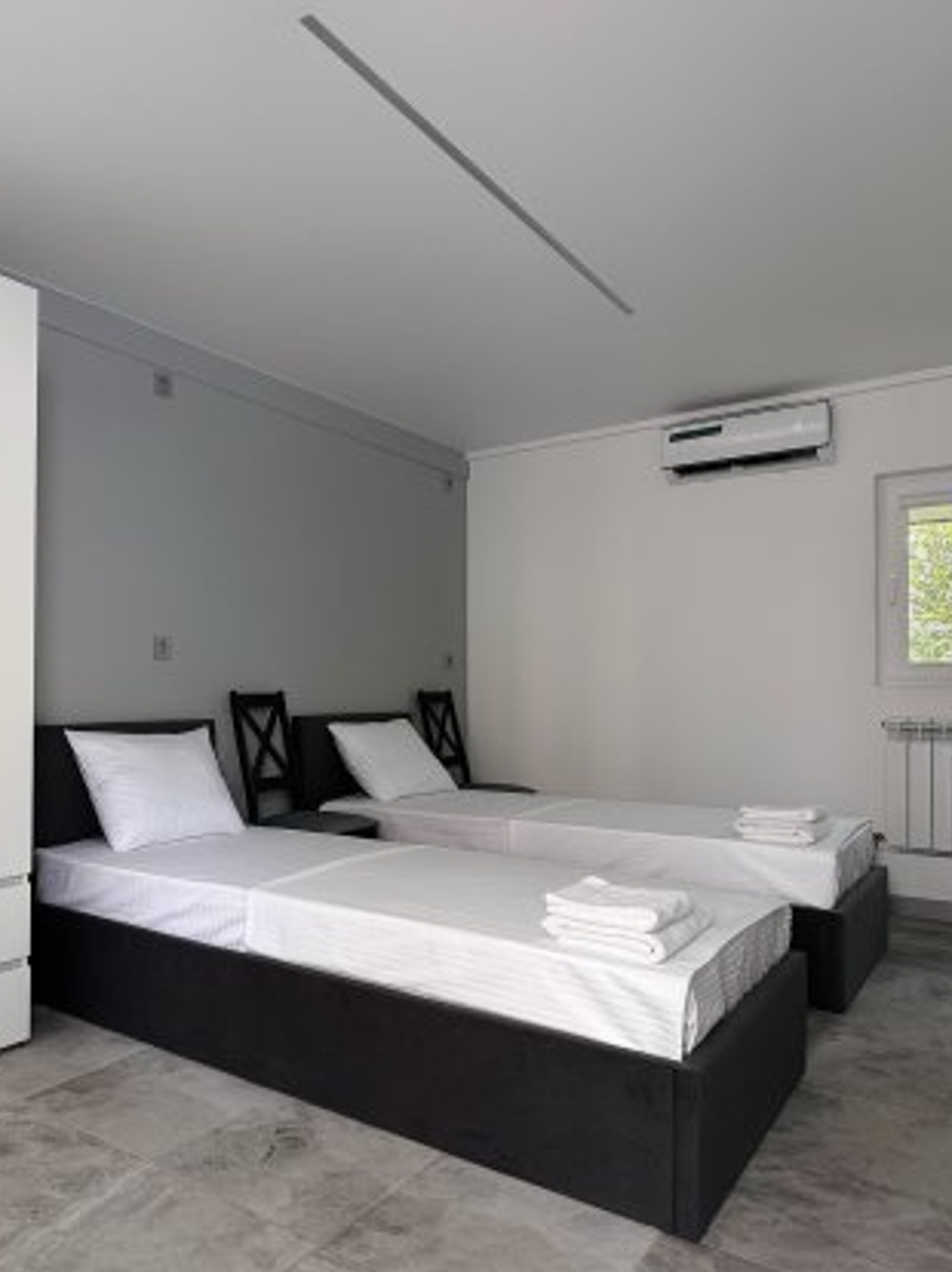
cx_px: 252
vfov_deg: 67.2
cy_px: 682
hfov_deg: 51.0
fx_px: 954
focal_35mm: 26
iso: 80
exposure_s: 1/99
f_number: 2.2
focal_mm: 2.22
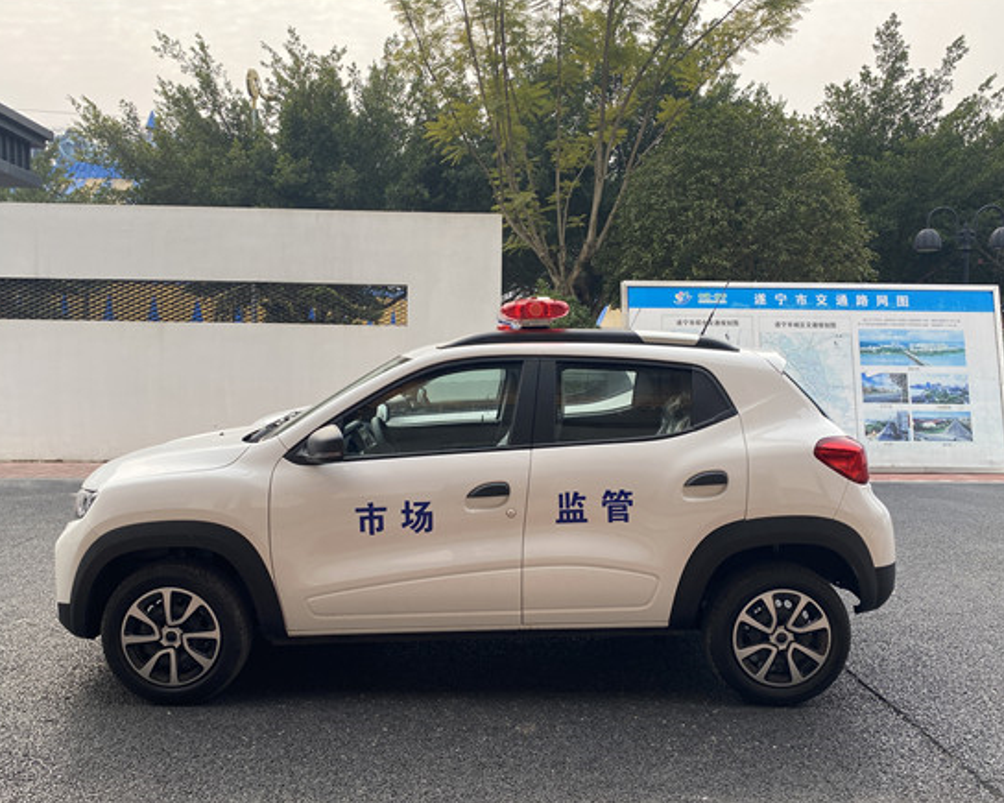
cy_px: 406
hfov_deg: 62.2
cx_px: 484
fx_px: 832
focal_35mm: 28
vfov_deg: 51.5
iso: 32
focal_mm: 4.25
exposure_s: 1/497
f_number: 1.8
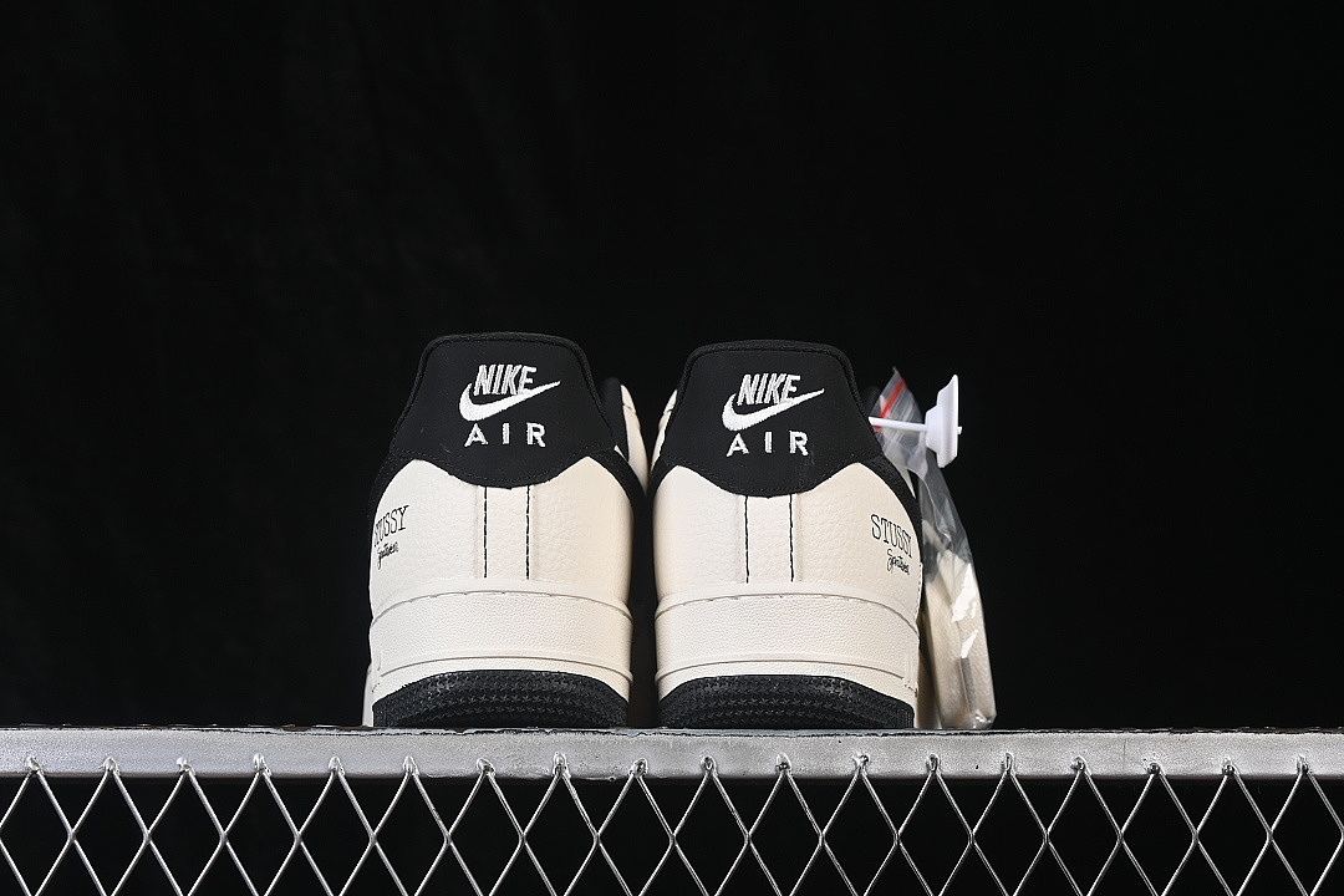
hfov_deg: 27.0
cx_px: 672
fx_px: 2800
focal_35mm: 75
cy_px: 448
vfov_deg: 18.2
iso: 160
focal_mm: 50
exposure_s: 1/80
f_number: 8
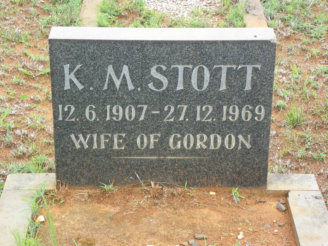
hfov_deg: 20.7
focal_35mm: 95
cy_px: 123
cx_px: 164
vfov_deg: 15.6
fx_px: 900
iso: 64
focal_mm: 16.9
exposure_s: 1/100
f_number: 4
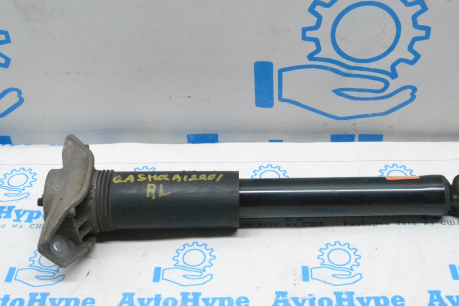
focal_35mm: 51
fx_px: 650
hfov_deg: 38.8
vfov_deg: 26.5
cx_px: 253
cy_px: 166
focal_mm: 30
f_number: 18
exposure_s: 1/50
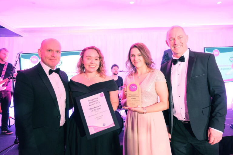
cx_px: 116
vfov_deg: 47.9
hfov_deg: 67.4
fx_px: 175
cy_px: 78
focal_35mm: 27
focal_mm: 18
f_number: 2.8
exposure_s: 1/100
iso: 1600
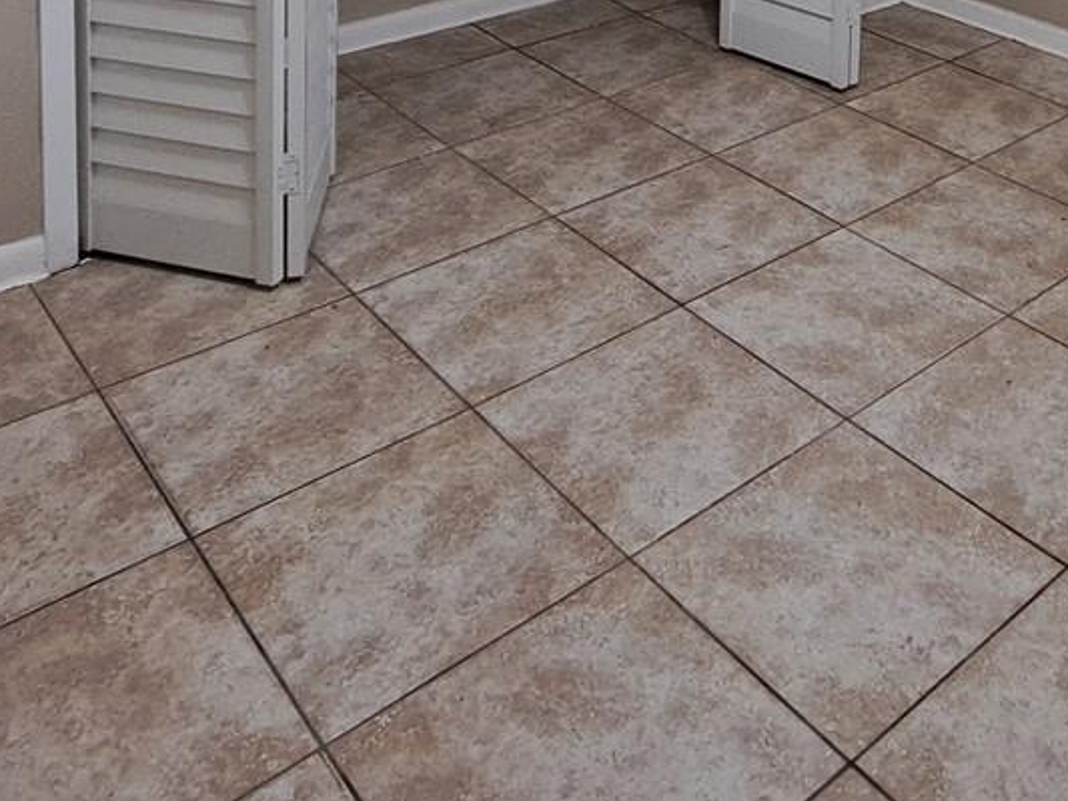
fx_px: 1204
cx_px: 856
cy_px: -340
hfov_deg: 45.4
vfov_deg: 27.7
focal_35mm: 39
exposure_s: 1/40
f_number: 2.2
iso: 100
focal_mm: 1.74
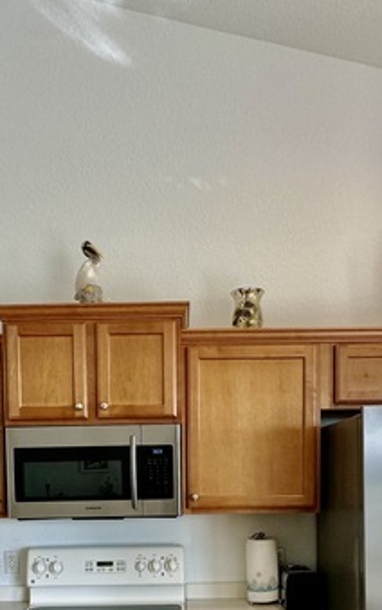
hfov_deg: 36.3
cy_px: 489
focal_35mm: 35
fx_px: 583
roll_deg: +0.9
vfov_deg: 51.8
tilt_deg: -1.9
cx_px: 171
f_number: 2.2
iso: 125
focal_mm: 2.22
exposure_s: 1/120
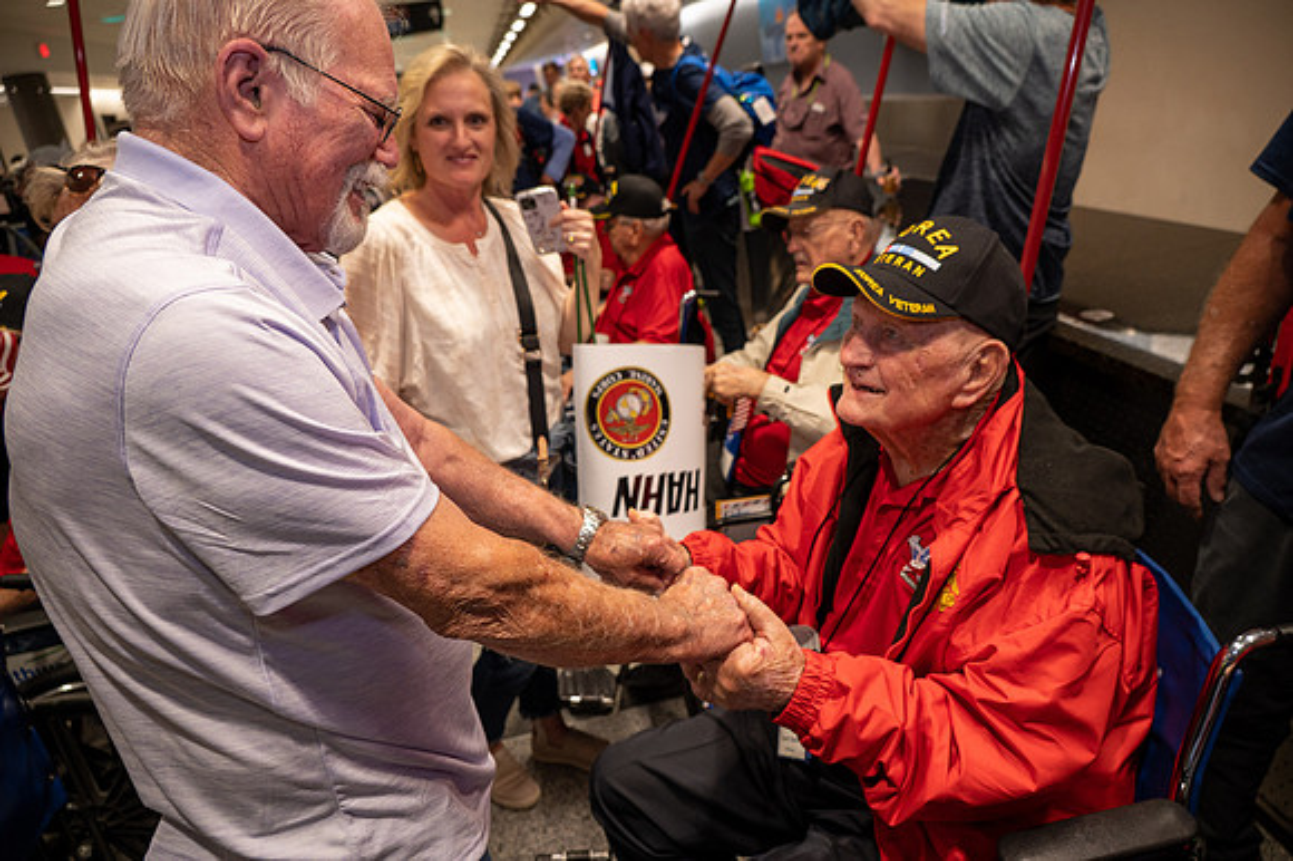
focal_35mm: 24
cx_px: 646
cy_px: 430
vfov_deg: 53.1
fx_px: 861
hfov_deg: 73.8
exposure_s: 1/60
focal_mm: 24
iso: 1400
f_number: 4.5
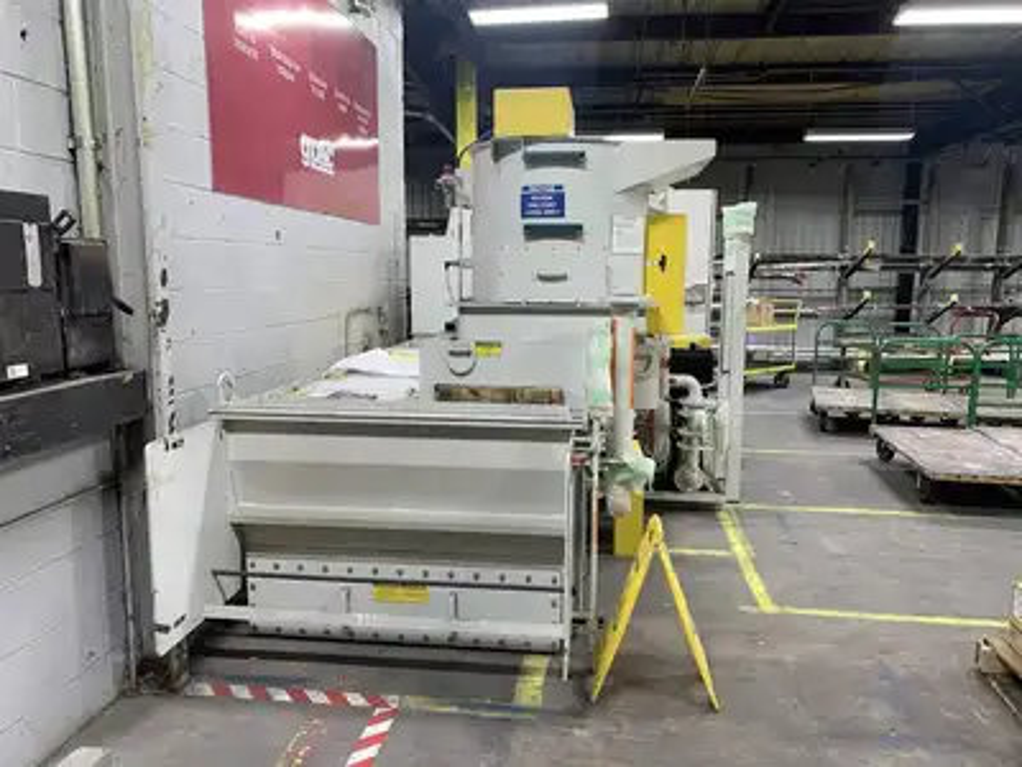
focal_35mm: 26
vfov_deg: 53.1
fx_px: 768
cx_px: 511
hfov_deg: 67.3
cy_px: 384
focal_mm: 4.2
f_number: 1.8
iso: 50
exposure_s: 1/120
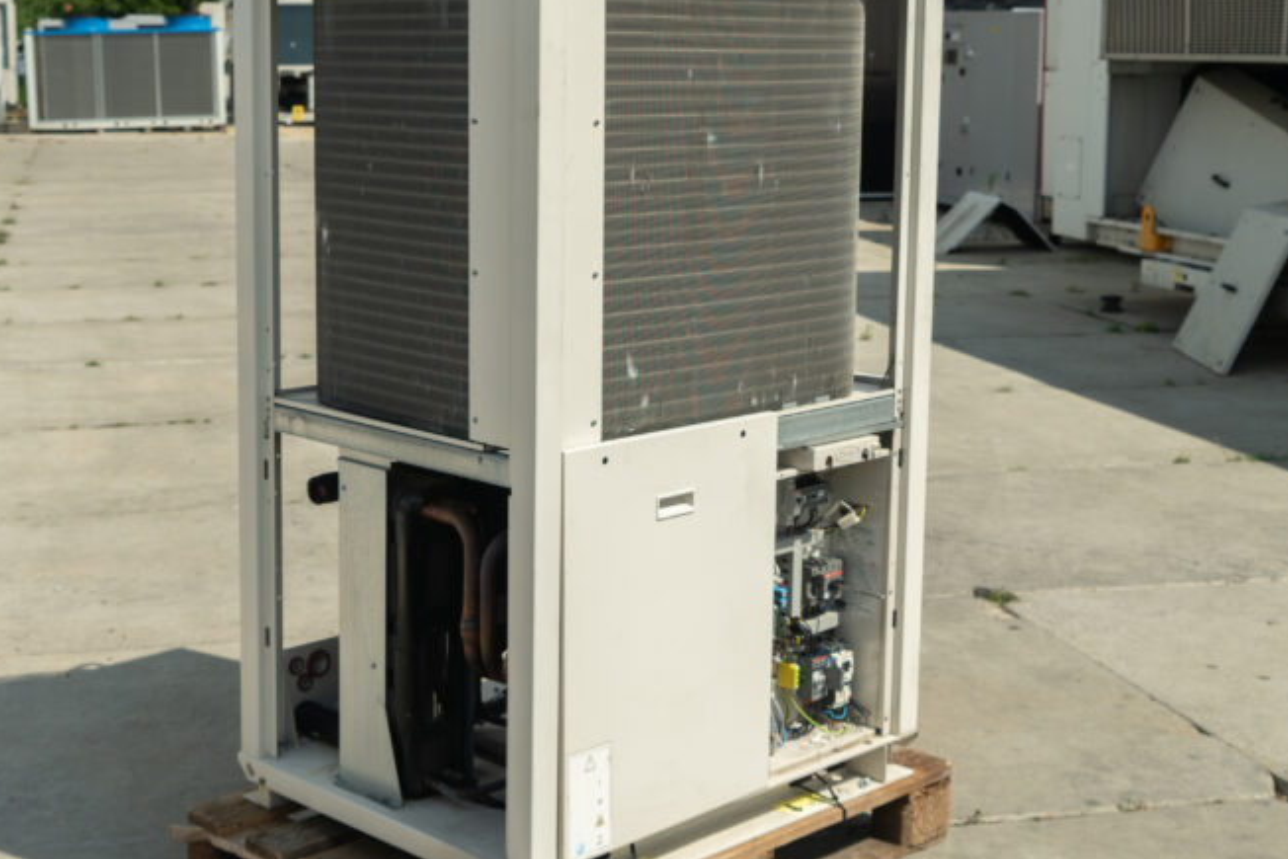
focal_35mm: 55
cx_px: 559
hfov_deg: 36.2
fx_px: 1968
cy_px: 333
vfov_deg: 24.6
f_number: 5.6
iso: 125
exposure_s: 1/400
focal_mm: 35
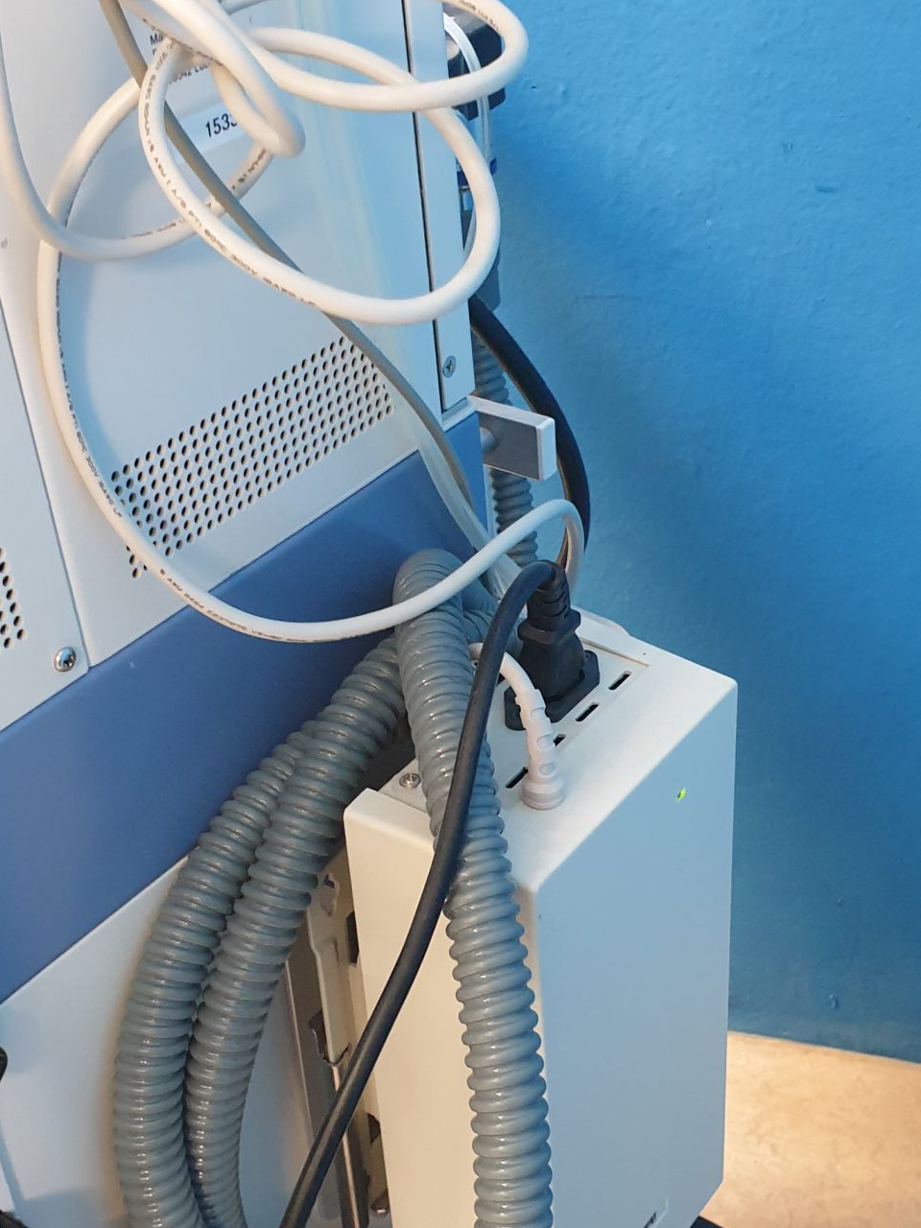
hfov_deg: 28.0
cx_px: 498
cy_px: 728
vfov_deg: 36.7
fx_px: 1845
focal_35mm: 52
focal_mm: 4.3
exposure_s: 1/11
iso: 320
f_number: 2.4
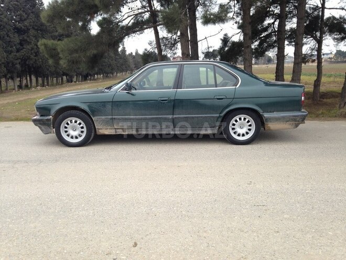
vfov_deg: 42.9
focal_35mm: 33
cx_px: 173
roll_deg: +2.3
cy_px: 130
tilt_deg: -12.4
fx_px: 330
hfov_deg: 55.4
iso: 50
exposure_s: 1/120
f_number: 2.4
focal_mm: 4.12
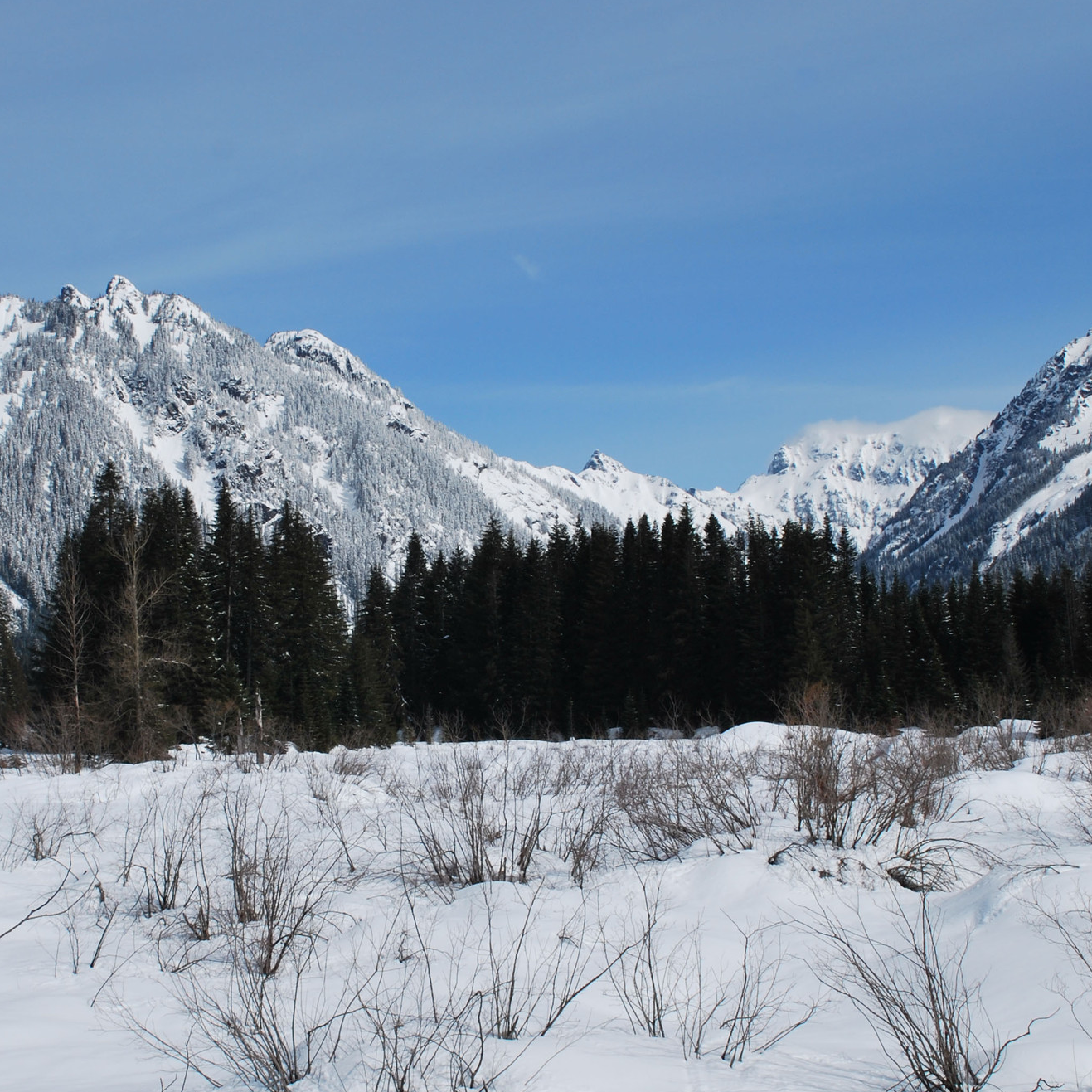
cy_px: 585
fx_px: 2248
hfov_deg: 27.2
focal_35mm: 63
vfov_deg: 27.3
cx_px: 428
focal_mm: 26
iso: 100
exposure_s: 1/400
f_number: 10
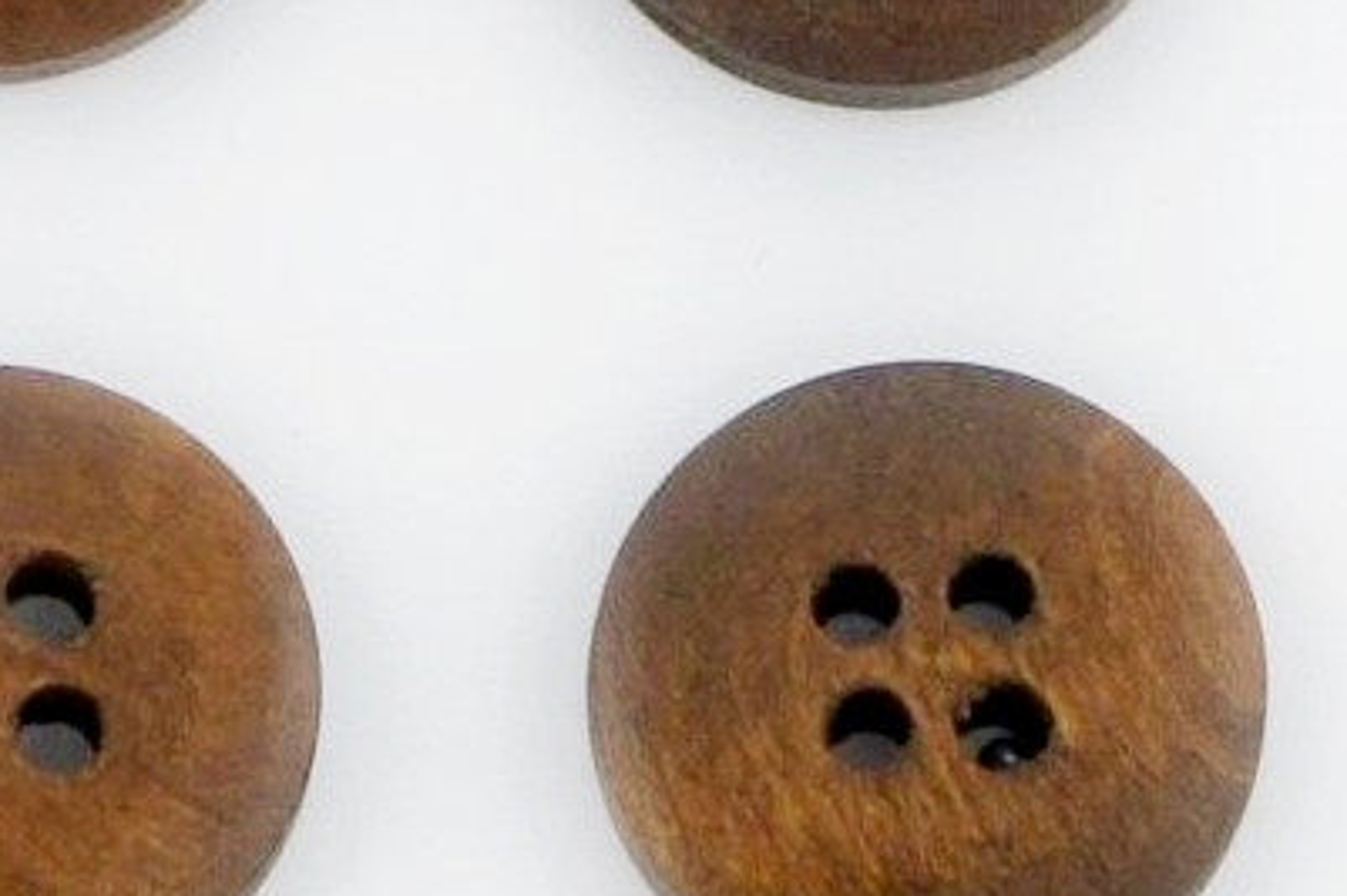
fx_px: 6923
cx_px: 450
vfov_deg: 7.4
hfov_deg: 11.1
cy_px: 252
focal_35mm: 185
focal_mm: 55
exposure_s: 1/320
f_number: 9
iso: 200
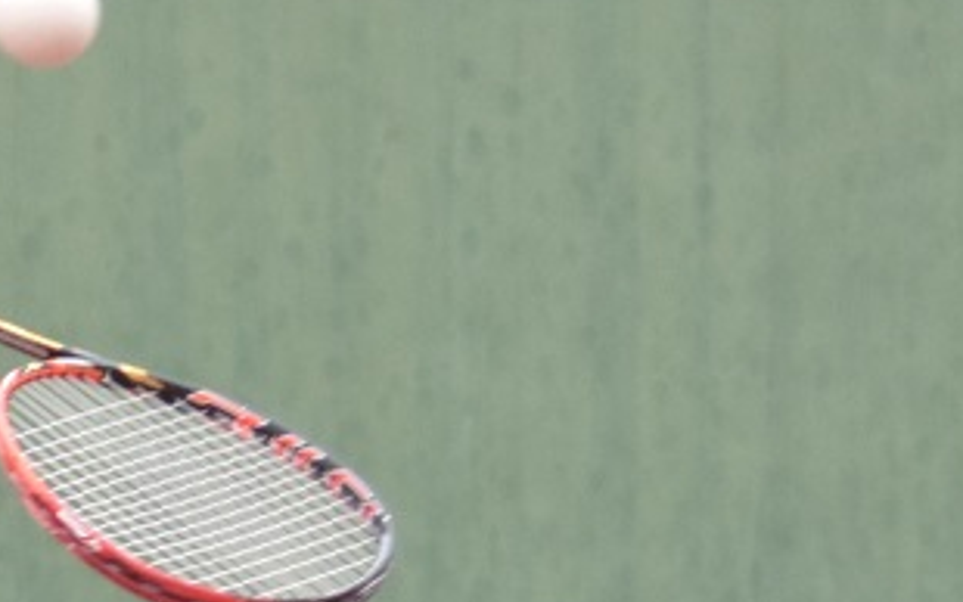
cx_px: -401
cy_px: 614
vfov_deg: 3.8
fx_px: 9058
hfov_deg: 6.0
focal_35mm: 345
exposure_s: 1/1250
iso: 1250
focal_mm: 70
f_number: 4.5
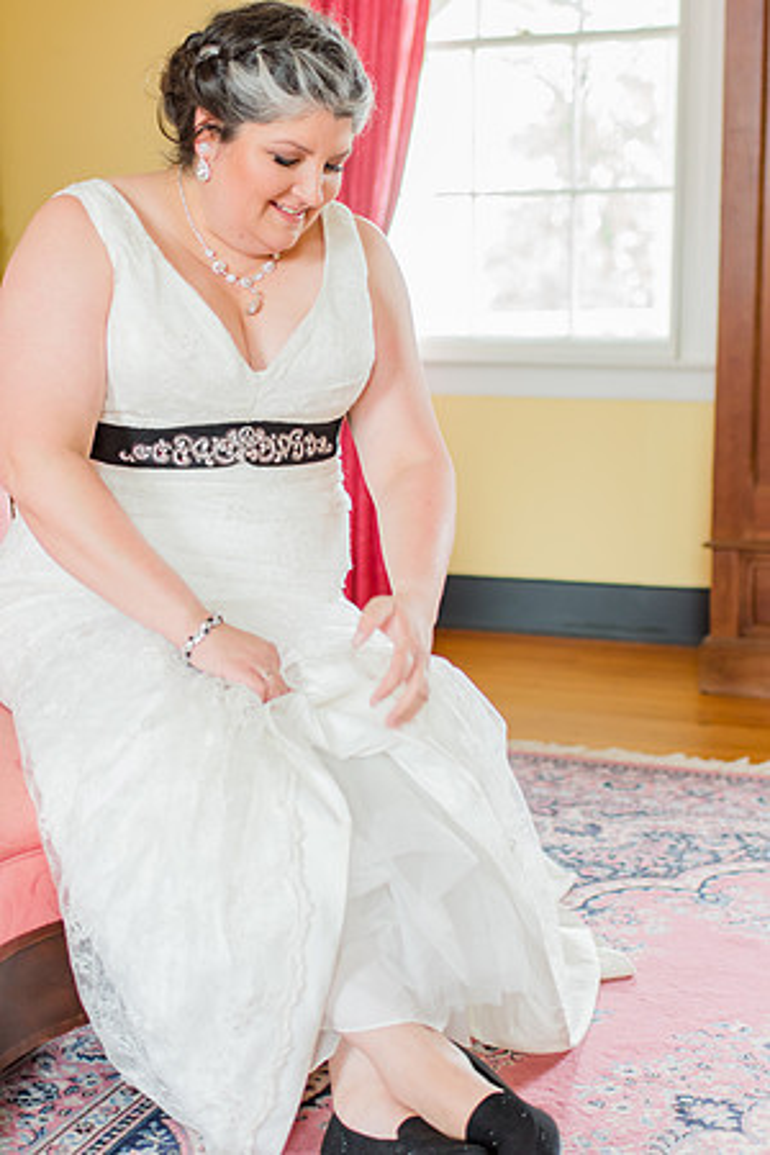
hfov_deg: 25.8
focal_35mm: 52
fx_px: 1684
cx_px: 385
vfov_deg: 37.9
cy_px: 578
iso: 800
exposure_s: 1/100
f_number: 2
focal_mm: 35
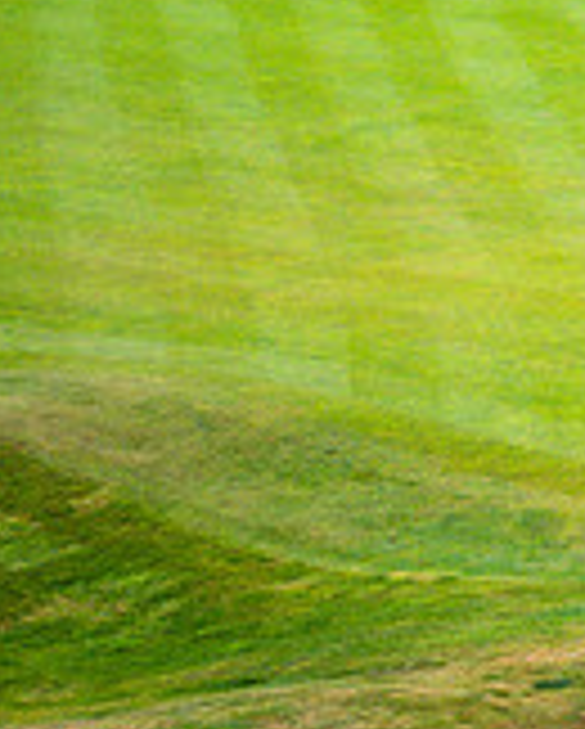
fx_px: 8684
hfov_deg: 3.8
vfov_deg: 4.8
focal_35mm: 402
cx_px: 1292
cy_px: 9
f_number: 3.2
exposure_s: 1/320
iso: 400
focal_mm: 80
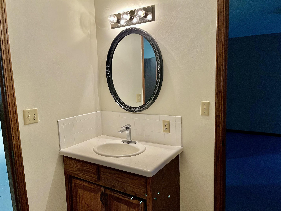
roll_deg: +2.4
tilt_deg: -8.0
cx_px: 140
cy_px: 106
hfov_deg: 67.3
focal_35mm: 26
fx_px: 211
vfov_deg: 53.1
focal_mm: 5.1
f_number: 1.6
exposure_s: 1/60
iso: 100
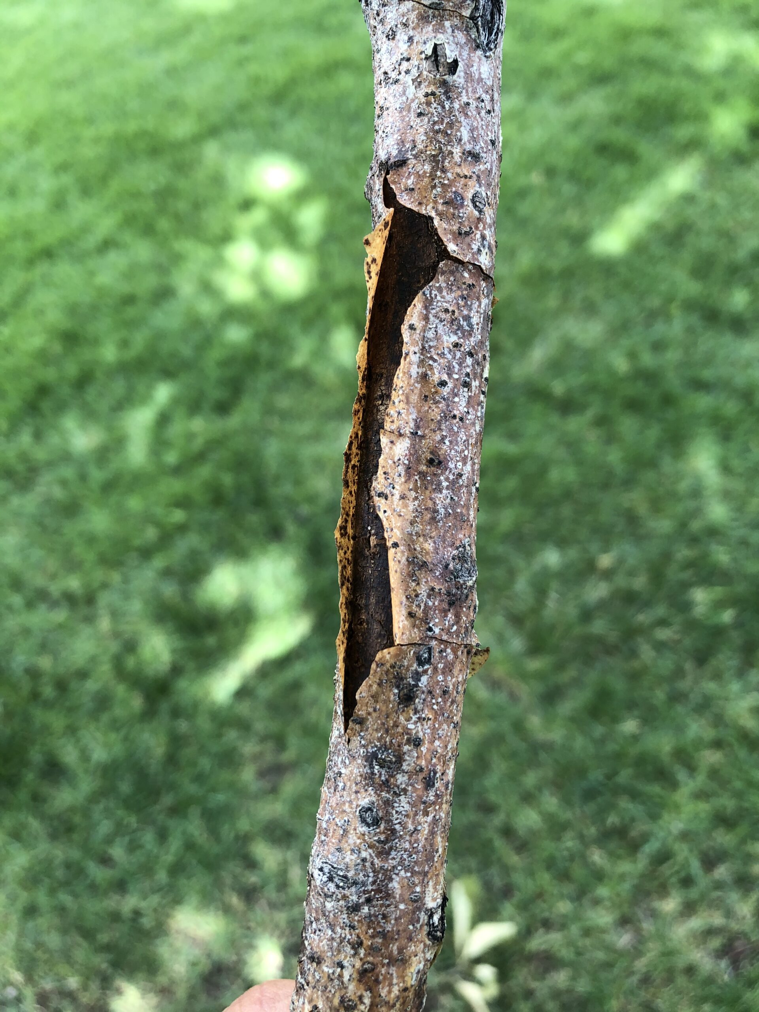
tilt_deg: -56.9
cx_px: 380
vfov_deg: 63.4
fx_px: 819
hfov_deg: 49.7
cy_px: 506
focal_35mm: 28
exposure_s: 1/120
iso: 32
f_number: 1.8
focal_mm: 4
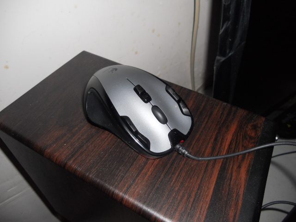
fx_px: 231
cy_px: 111
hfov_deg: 65.3
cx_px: 148
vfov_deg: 51.4
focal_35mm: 27
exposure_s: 1/25
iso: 200
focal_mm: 4.9
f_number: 8
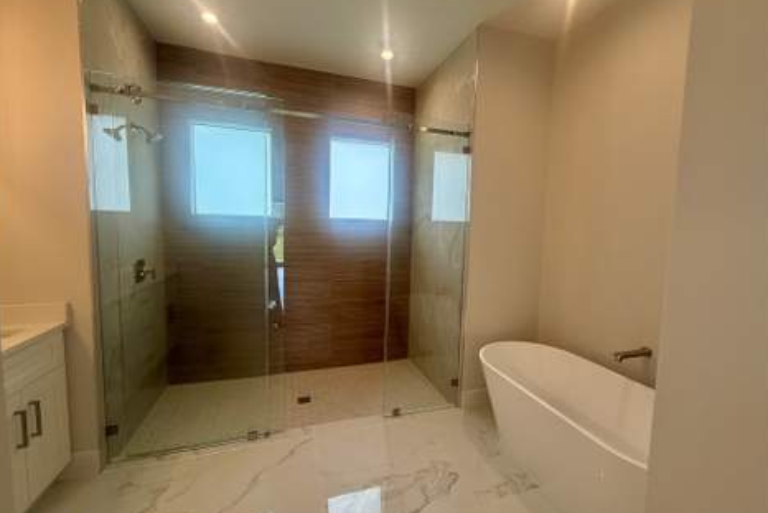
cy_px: 251
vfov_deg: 77.4
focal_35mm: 15
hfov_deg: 100.4
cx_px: 381
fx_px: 320
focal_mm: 2.22
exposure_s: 1/120
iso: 100
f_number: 2.2
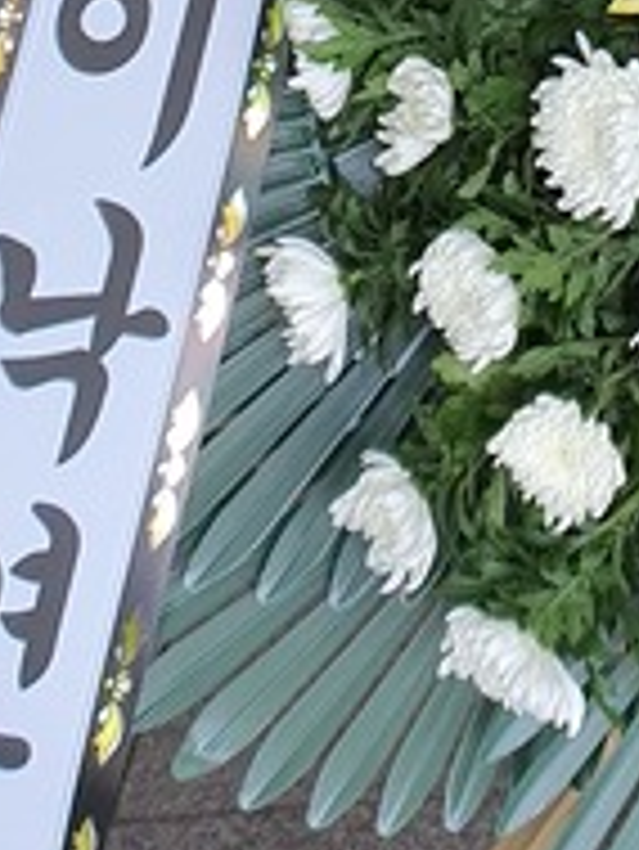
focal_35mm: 110
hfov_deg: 12.9
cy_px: -589
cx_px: 918
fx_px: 2704
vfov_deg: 15.7
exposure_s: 1/120
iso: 64
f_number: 2.4
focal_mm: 4.32
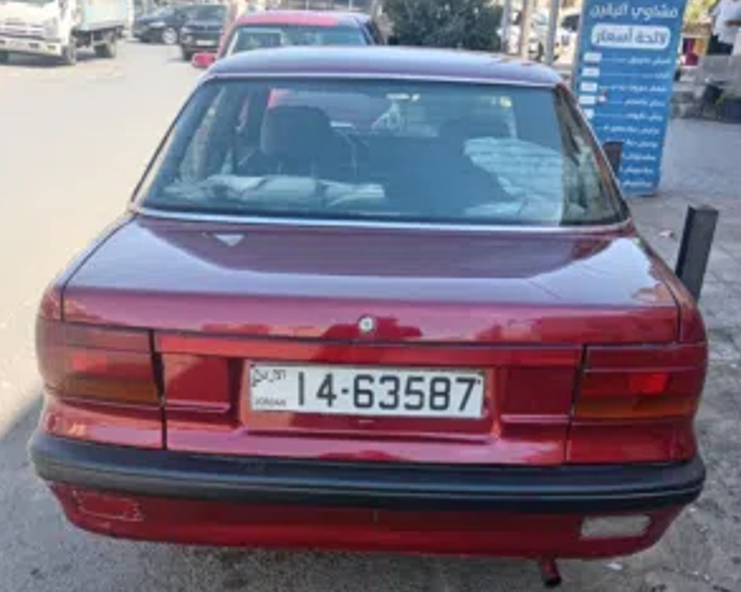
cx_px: 374
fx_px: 789
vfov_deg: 40.0
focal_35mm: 36
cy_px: 440
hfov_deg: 50.3
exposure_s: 1/168
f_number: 1.9
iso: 100
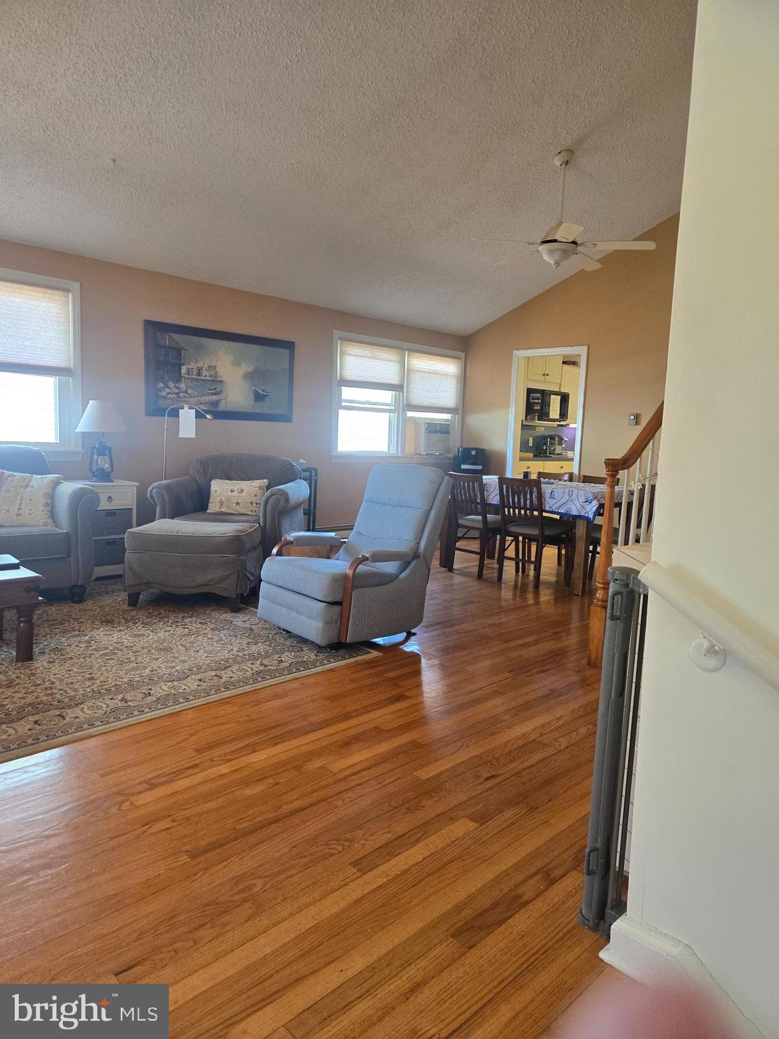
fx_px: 690
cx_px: 390
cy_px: 520
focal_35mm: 23
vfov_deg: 73.9
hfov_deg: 58.9
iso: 250
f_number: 1.8
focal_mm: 5.4
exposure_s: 1/120
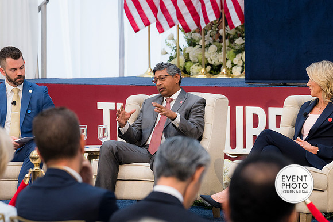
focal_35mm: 151
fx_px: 1396
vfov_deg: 9.1
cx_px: 166
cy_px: 111
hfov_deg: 13.6
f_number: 4
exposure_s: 1/160
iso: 560
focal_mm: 101
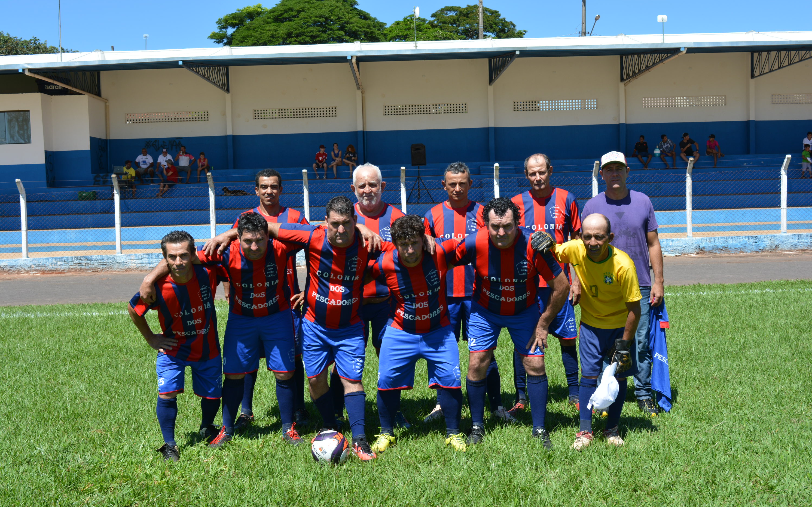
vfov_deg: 28.9
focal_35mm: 45
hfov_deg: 44.8
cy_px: 262
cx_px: 407
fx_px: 985
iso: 110
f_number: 8
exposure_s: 1/250
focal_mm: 29
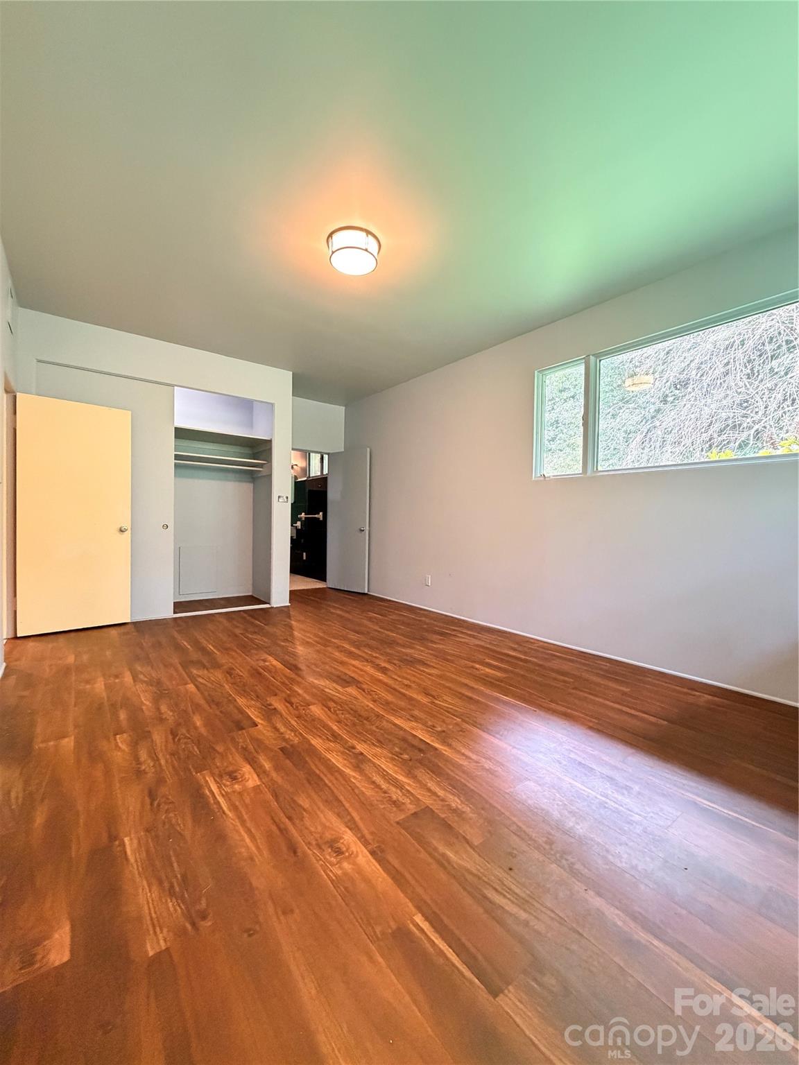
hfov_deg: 85.7
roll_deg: -1.1
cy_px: 532
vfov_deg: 102.1
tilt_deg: -1.1
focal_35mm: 14
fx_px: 431
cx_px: 400
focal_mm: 2.22
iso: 800
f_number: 2.2
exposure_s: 1/60
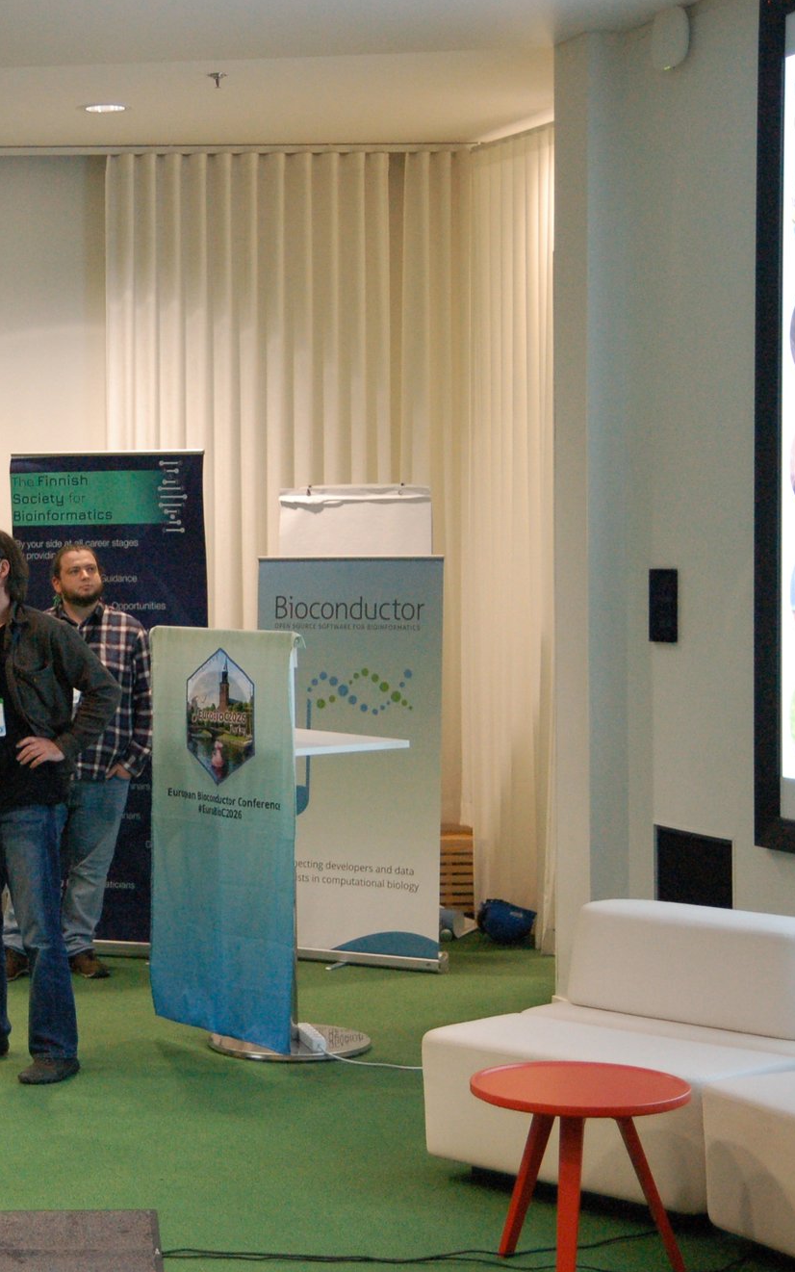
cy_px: 635
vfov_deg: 27.8
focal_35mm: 74
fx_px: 2564
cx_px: 21
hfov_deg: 17.3
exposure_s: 1/125
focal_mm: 32
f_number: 3.2
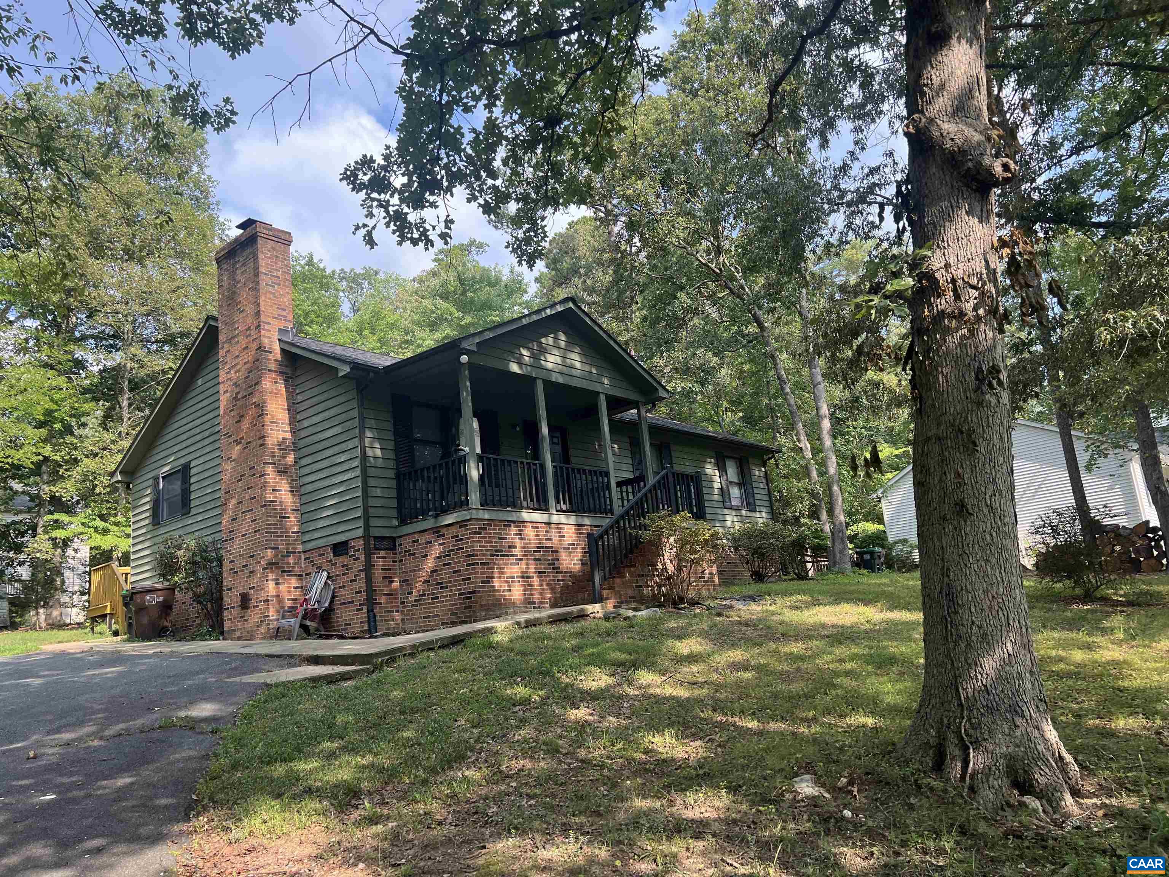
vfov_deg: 53.1
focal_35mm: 26
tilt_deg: +13.7
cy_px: 438
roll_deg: +0.3
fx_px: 878
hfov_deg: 67.3
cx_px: 584
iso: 50
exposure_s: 1/748
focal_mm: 5.7
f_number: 1.5
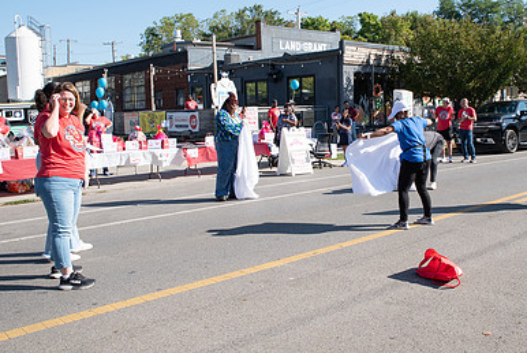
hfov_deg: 52.4
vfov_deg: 36.8
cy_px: 146
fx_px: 527
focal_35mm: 36
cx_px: 339
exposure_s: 1/200
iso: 160
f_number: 9
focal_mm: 24
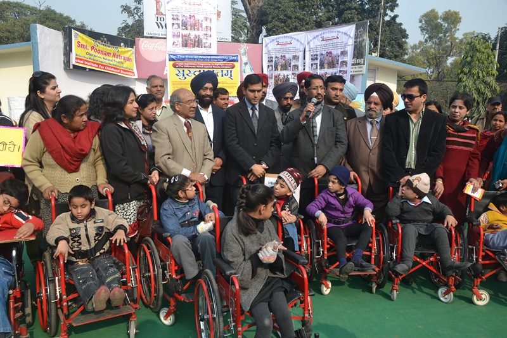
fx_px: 380
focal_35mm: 27
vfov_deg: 47.9
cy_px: 169
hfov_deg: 67.4
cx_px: 254
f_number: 6.3
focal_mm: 18
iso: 100
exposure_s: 1/160
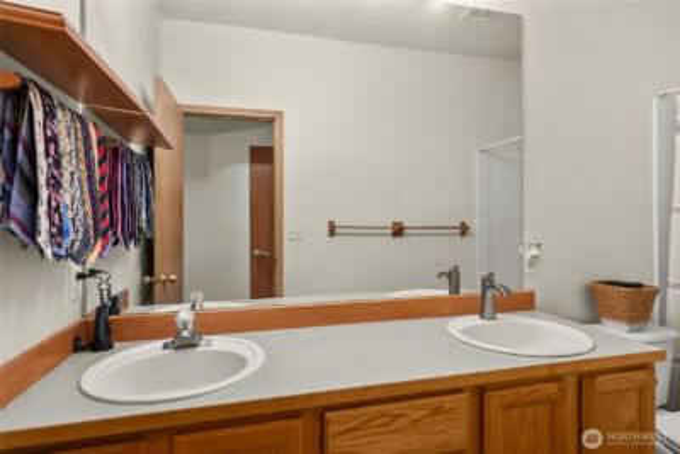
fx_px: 359
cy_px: 227
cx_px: 340
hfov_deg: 86.9
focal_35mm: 19
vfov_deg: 64.6
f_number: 7.1
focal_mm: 19
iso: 1000
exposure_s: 1/10
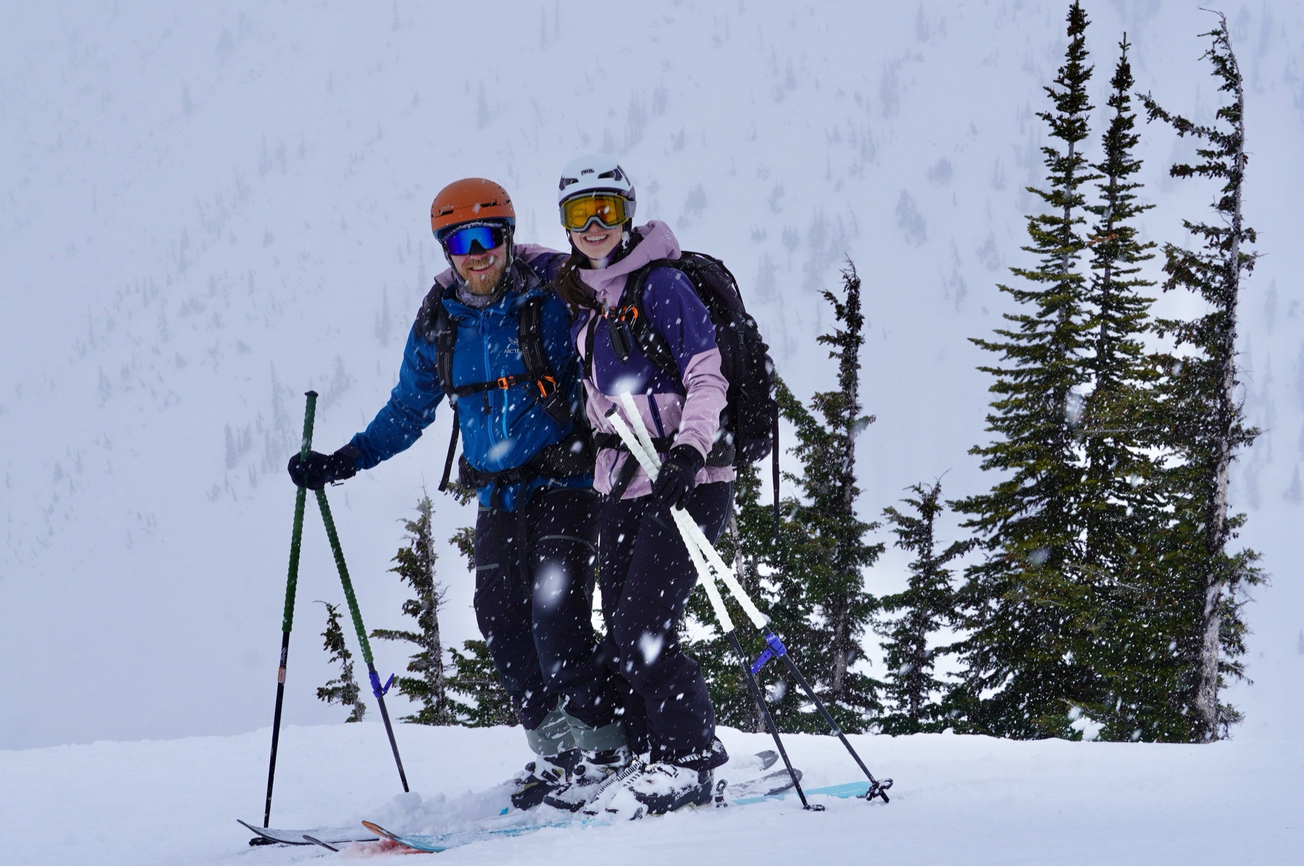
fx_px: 2624
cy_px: 428
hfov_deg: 27.9
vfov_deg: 18.7
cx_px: 609
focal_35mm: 73
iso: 100
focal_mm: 45
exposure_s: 1/200
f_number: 11
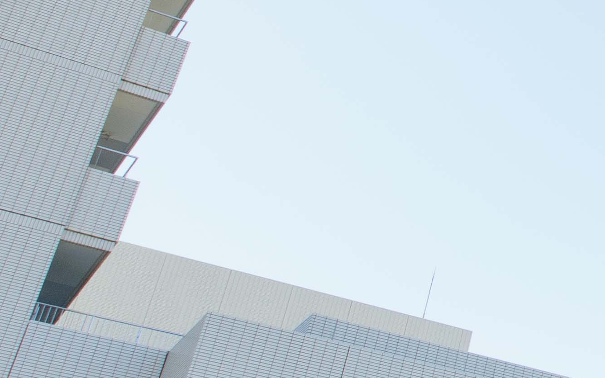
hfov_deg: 17.2
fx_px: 1550
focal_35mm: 94
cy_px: 147
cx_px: 1149
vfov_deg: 13.9
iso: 320
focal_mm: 17
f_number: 10
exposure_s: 1/125
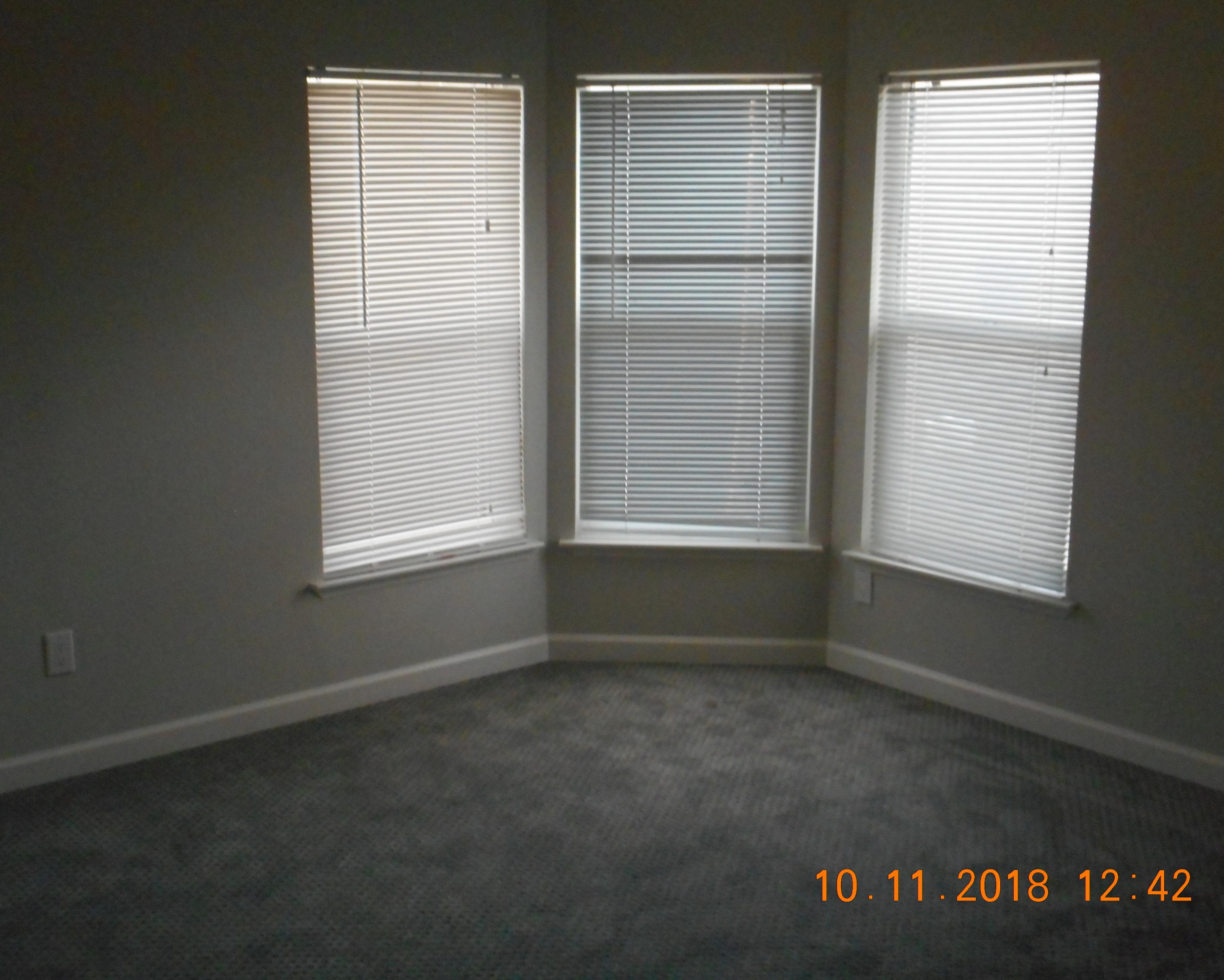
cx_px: 604
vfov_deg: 32.7
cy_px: 488
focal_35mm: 46
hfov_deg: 40.3
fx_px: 1666
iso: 800
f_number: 4.7
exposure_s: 1/100
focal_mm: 7.9
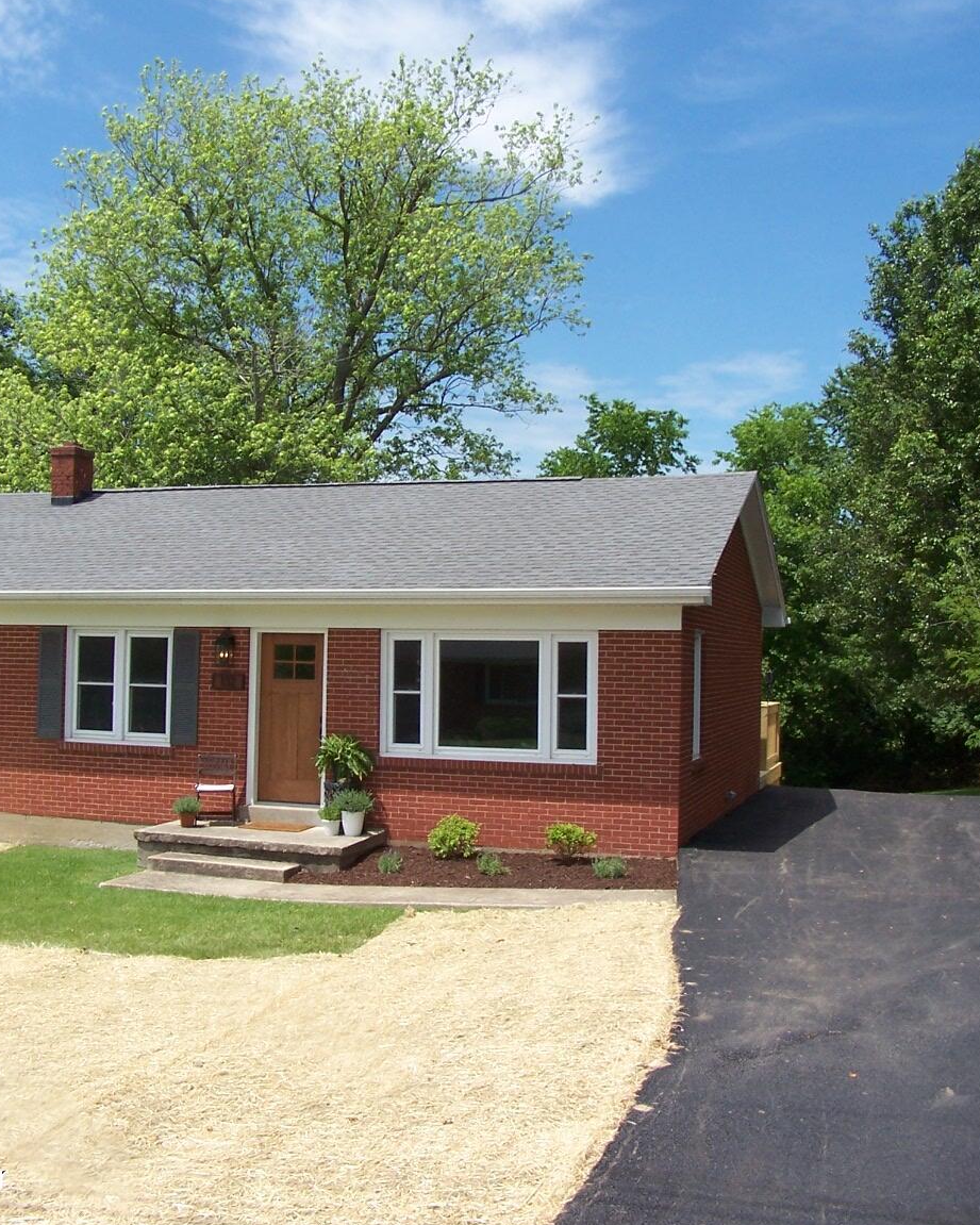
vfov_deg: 37.3
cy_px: 613
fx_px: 1813
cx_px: 511
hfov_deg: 30.3
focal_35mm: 50
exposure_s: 1/750
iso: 80
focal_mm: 6.3
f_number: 4
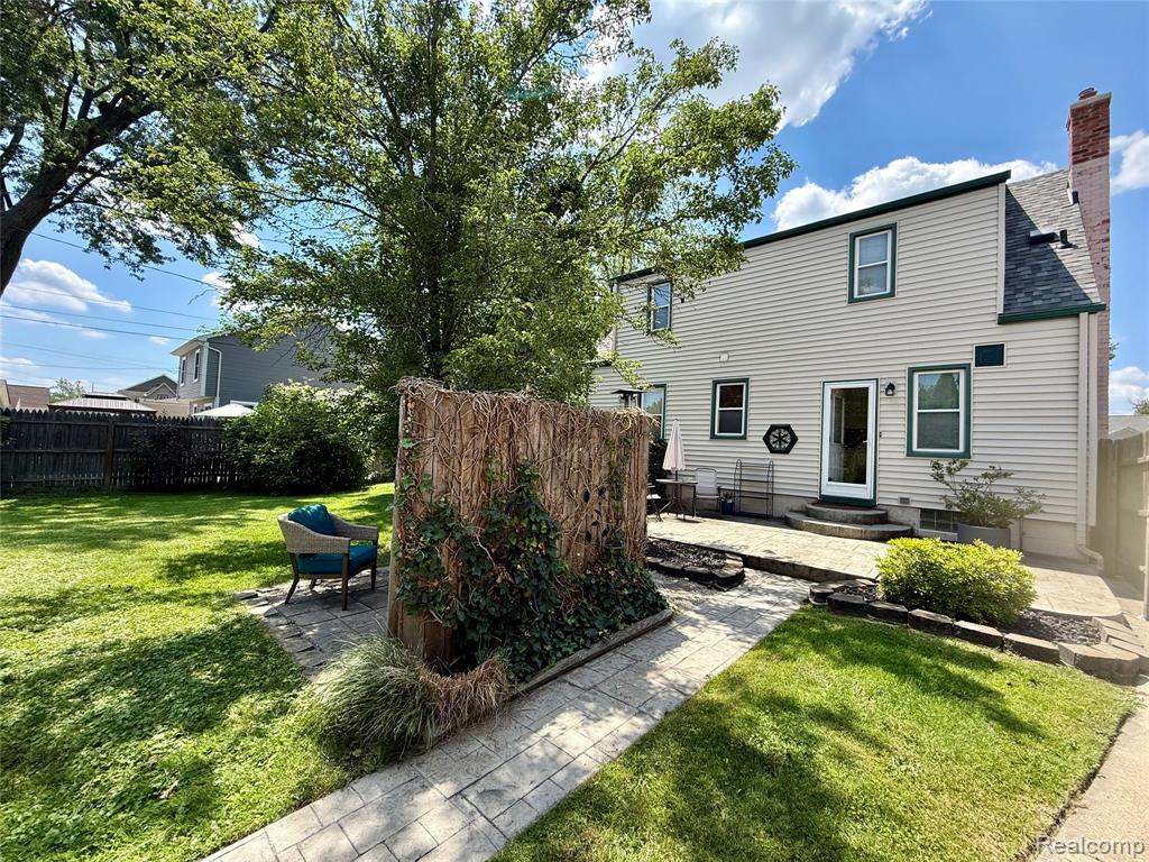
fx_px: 465
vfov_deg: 85.7
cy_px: 431
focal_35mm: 14
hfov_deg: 102.1
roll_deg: -2.6
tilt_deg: +1.8
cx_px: 574
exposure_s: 1/841
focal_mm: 2.22
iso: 50
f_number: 2.2
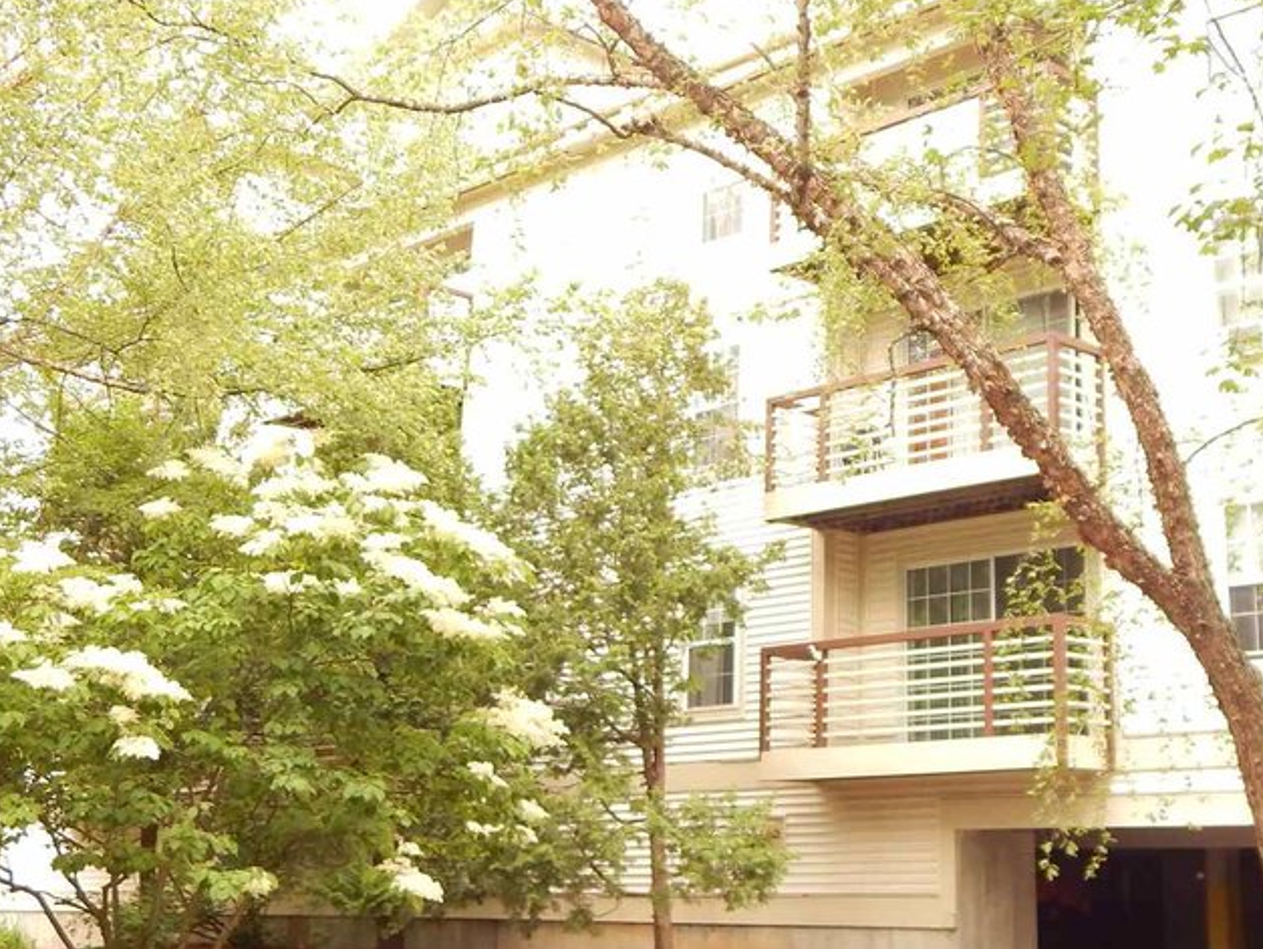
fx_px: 1862
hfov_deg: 37.0
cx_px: 850
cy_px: 377
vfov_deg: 28.5
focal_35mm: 51
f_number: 3.1
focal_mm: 4.5
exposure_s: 1/100
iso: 125
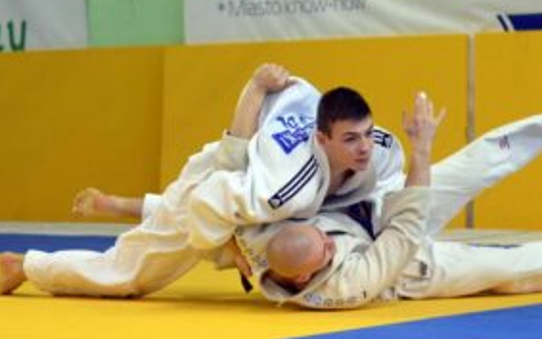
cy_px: 196
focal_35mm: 108
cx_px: 314
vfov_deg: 12.1
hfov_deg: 19.3
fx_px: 1596
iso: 1000
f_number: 2.2
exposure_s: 1/1250
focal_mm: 50
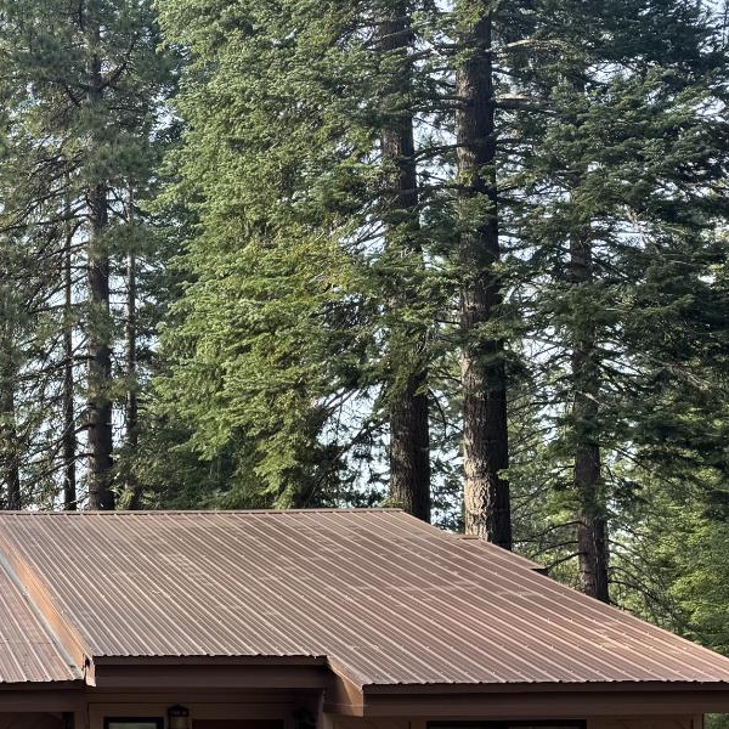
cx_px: -156
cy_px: 598
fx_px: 1263
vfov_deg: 31.3
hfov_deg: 28.0
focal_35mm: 53
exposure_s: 1/409
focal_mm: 6.76
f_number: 1.78
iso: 80
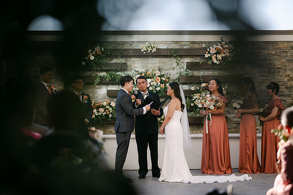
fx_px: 873
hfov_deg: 19.0
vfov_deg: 12.8
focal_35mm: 107
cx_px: 146
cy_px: 98
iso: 64
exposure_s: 1/2000
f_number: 1.4
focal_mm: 105
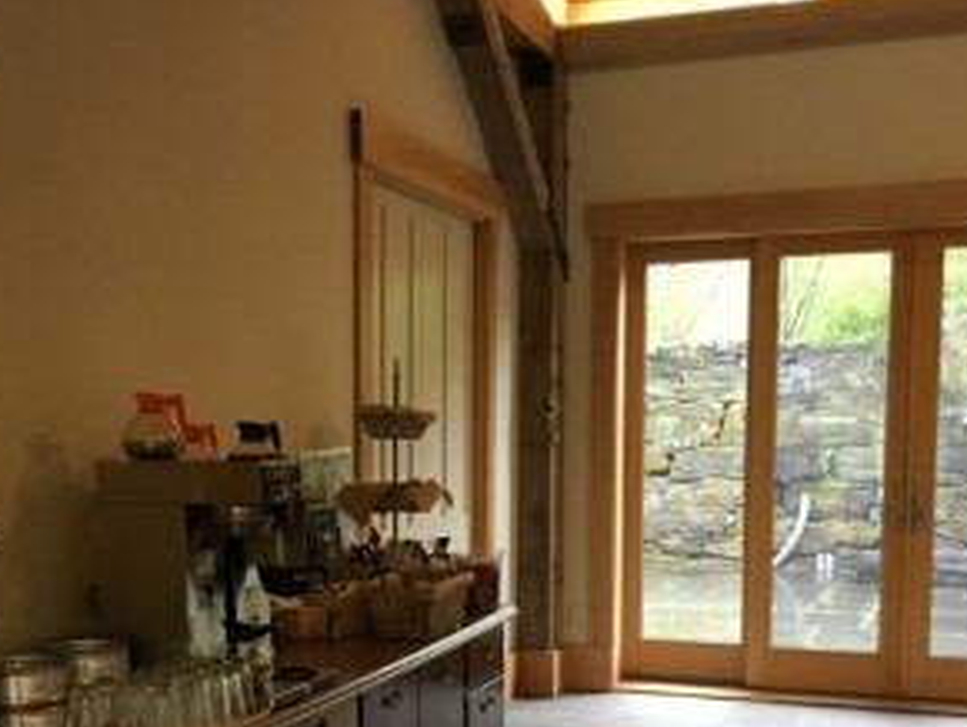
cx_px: 410
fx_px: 1398
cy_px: 565
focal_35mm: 50
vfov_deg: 28.6
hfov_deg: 38.1
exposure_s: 1/30
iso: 125
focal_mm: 4.15
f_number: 2.2
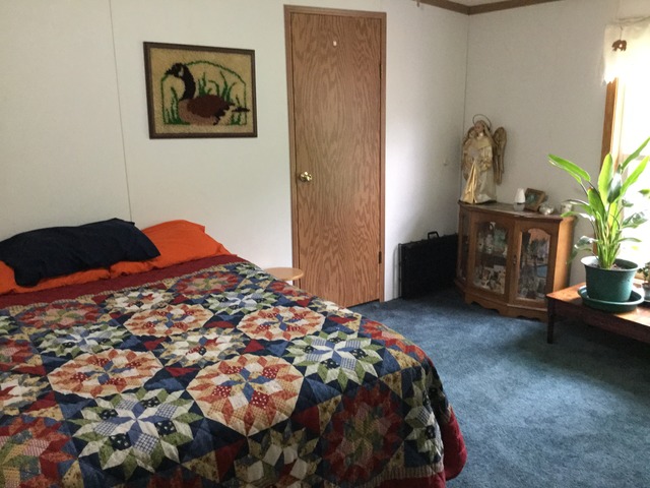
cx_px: 325
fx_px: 582
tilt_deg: -13.7
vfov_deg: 45.4
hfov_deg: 58.4
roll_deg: +0.9
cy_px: 244
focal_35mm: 31
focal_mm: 3.3
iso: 320
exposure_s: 1/15
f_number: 2.4
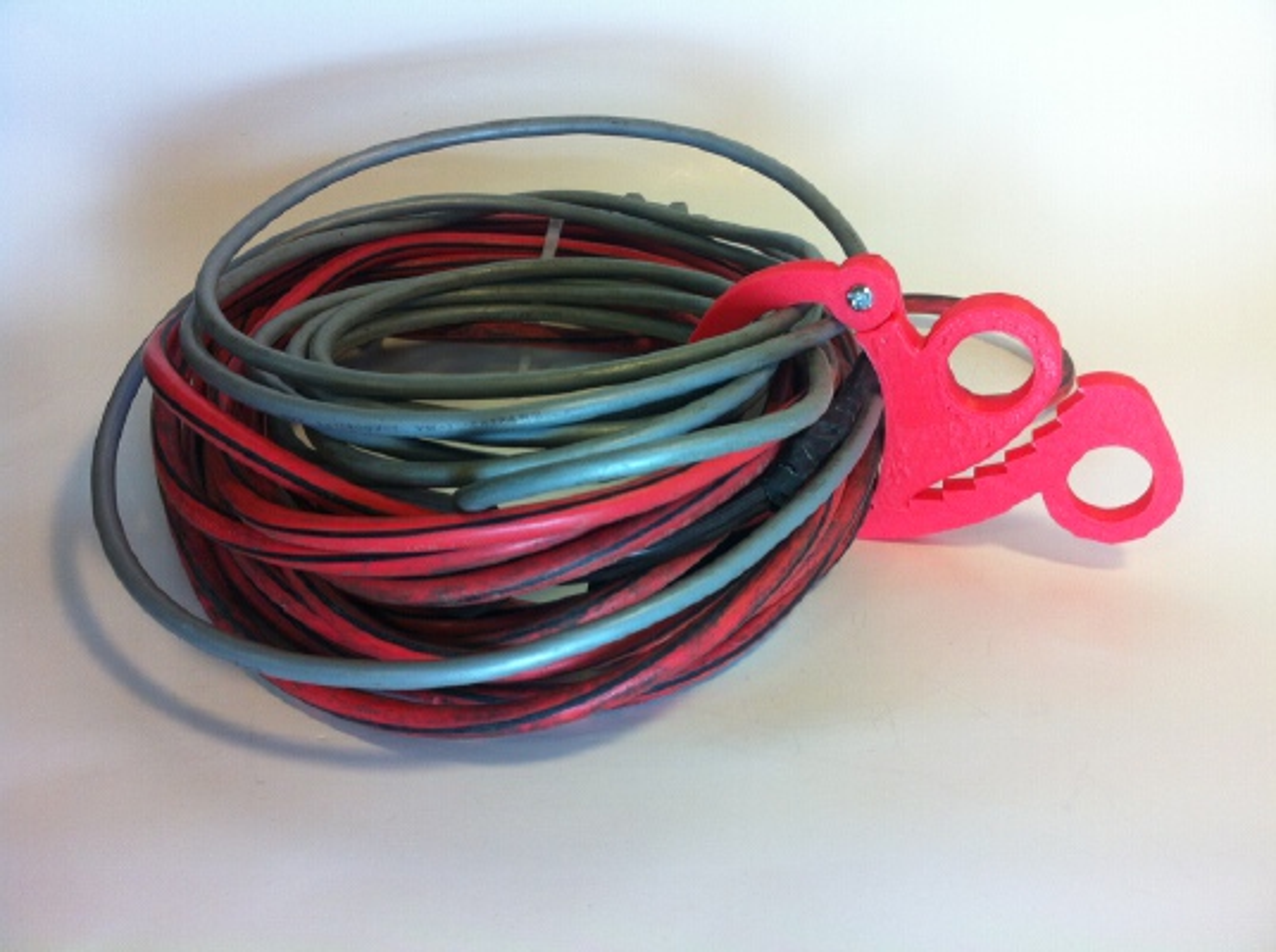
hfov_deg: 52.7
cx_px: 638
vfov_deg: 40.6
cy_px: 476
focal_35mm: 35
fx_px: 1288
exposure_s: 1/50
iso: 100
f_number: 2.8
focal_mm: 3.85
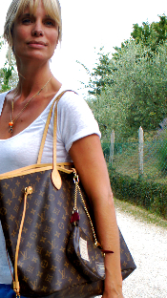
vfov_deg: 34.9
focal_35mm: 58
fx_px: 458
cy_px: 239
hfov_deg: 20.1
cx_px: 7
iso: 200
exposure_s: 1/160
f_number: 4.5
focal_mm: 18
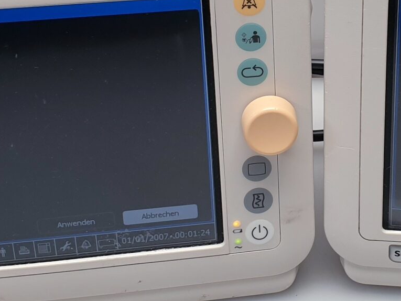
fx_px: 1008
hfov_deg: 22.3
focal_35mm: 87
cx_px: 297
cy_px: 37
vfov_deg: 16.8
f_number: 2.4
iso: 50
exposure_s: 1/50
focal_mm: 4.3
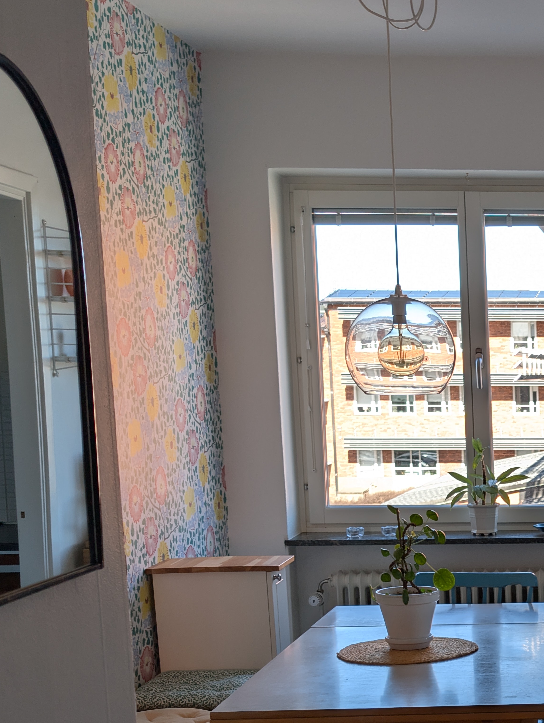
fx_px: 1338
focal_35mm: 64
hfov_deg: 21.1
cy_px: 579
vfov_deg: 29.5
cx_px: 685
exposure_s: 1/210
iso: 21
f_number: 1.68
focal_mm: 6.9
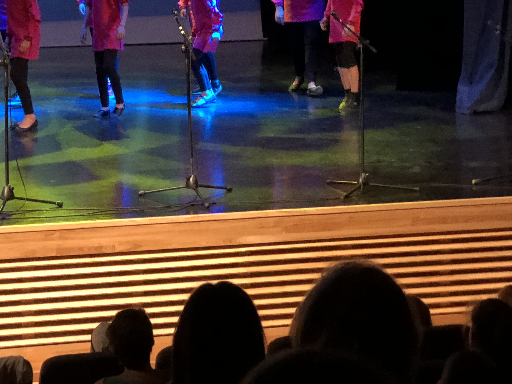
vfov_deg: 13.1
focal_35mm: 112
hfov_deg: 17.5
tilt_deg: -5.7
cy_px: 29
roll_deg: +0.1
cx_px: 135
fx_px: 1657
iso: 800
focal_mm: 6.6
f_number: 2.8
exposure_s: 1/50
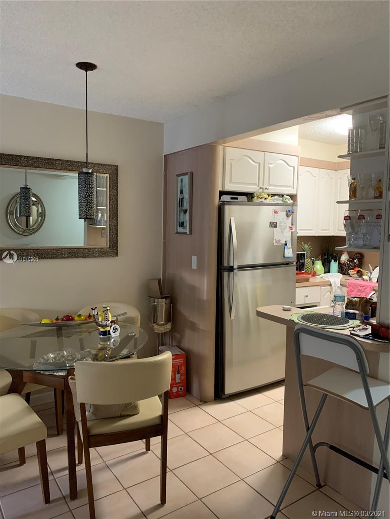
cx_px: 195
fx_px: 391
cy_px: 260
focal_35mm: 26
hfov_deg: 53.1
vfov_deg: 67.3
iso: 400
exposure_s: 1/60
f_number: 1.8
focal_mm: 4.25
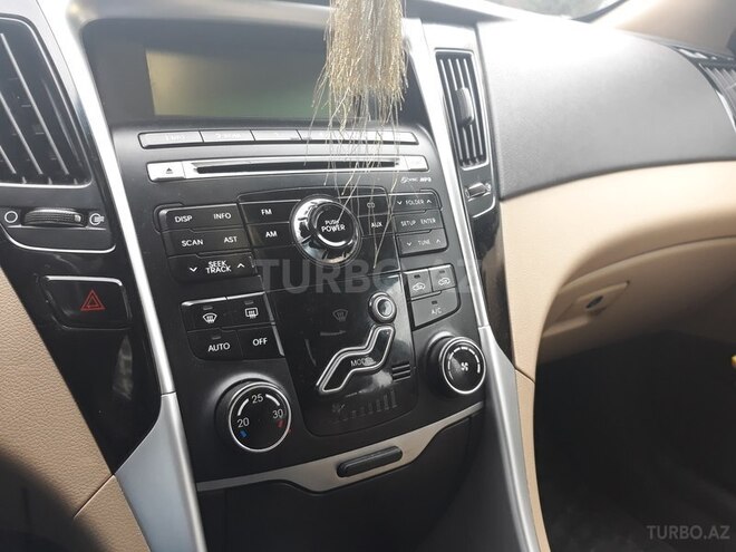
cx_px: 368
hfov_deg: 65.3
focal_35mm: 27
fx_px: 574
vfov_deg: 51.4
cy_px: 276
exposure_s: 1/50
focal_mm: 3.71
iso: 80
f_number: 1.7
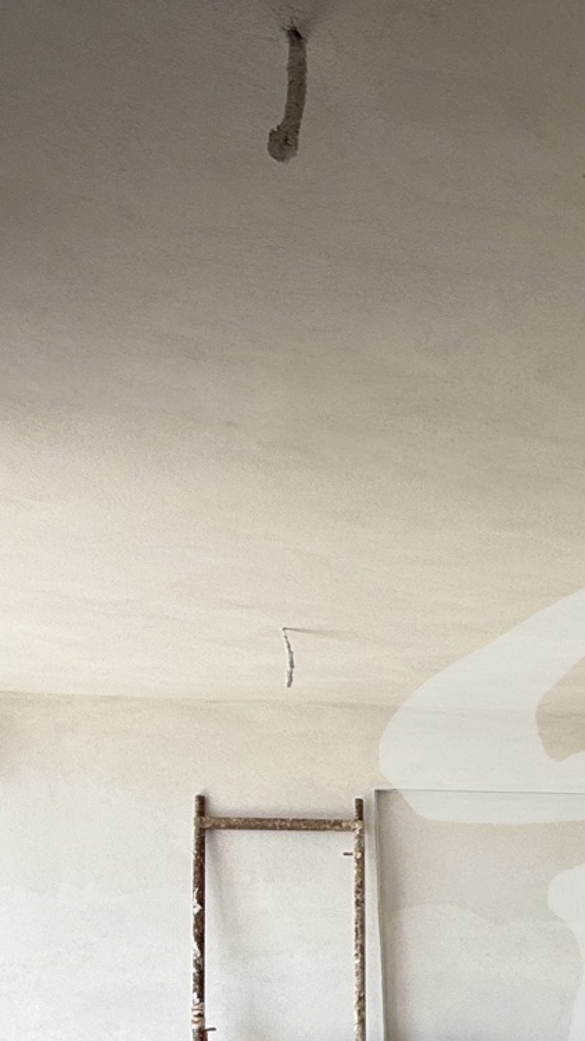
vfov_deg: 45.7
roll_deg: +0.9
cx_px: 869
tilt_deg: -3.8
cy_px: 976
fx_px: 1076
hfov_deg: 24.1
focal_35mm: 39
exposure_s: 1/318
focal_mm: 2.22
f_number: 2.2
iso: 50
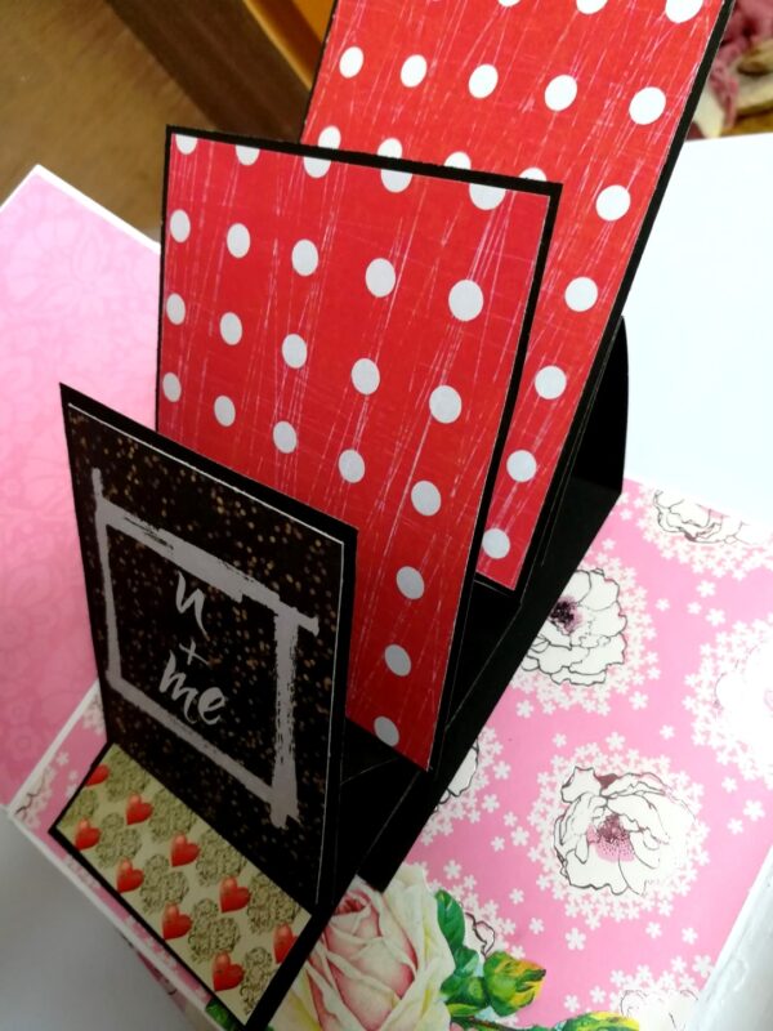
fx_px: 774
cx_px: 386
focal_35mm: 26
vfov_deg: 67.3
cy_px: 516
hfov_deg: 53.1
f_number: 2.2
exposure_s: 1/30
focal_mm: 3.83
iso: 160
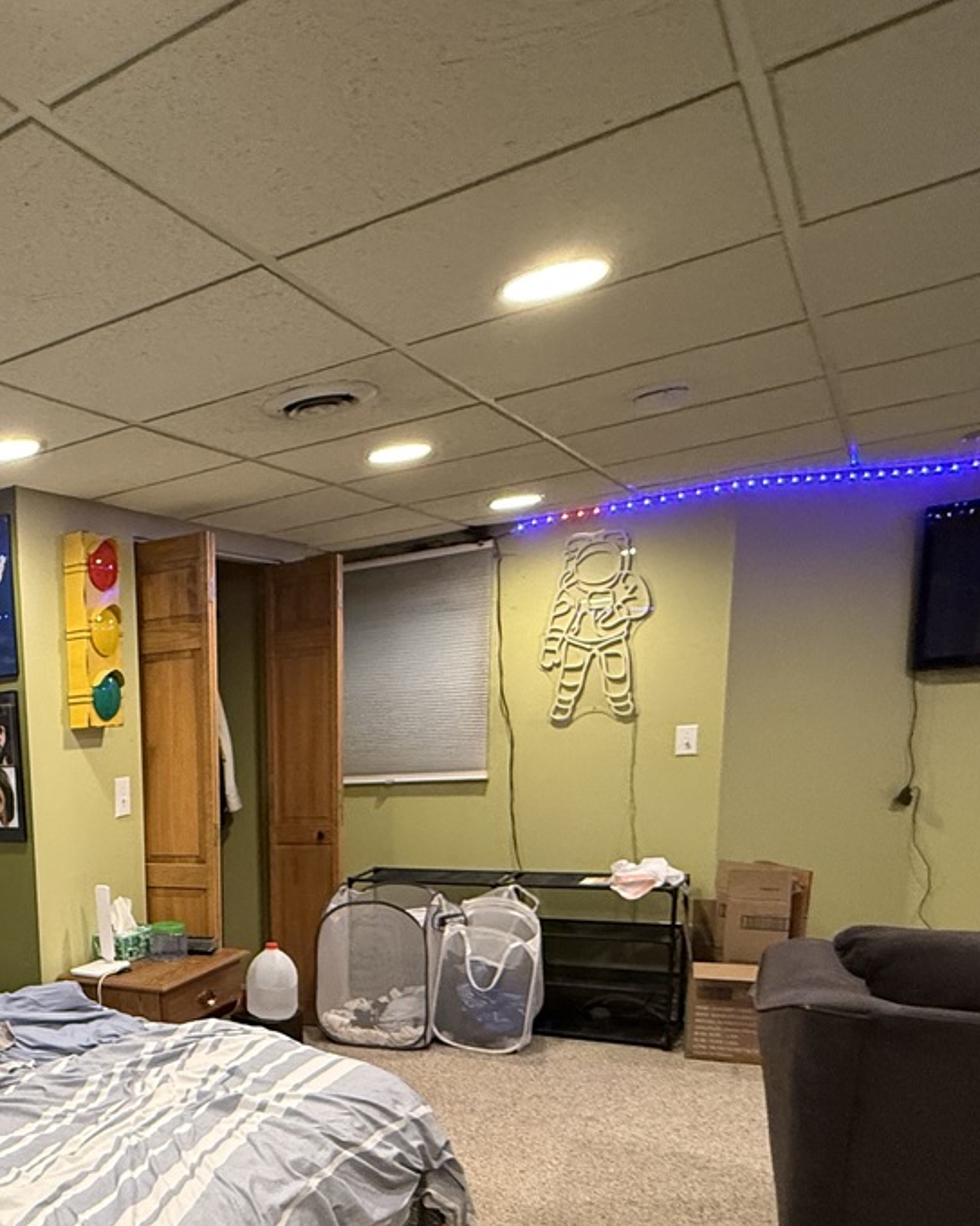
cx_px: -60
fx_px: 1052
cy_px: 926
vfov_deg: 57.3
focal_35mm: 29
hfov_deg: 41.4
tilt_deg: -9.7
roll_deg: +4.2
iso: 400
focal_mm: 2.22
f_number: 2.2
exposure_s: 1/54
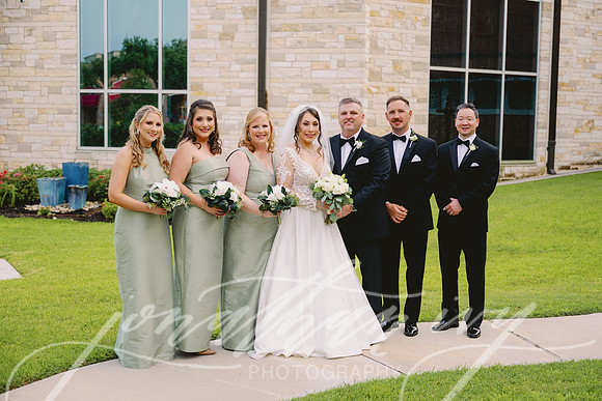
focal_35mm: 51
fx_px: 847
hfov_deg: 39.1
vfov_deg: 26.7
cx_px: 311
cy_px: 200
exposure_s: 1/200
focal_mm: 49
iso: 80
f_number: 2.8
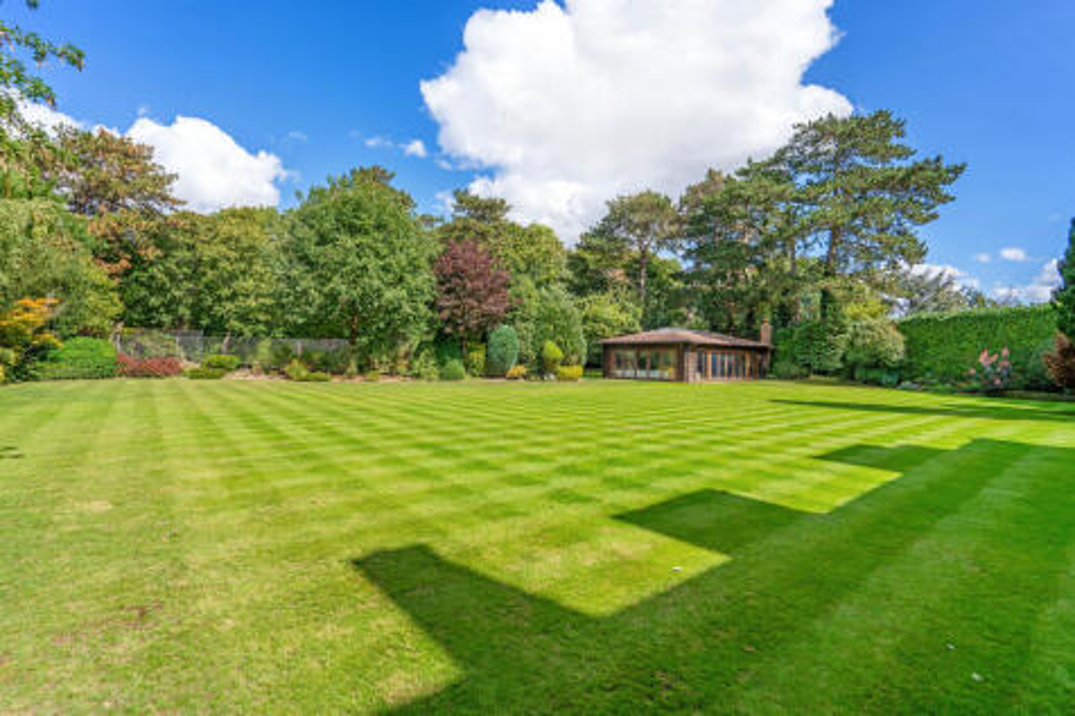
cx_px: 538
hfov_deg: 96.8
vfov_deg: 73.7
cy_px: 358
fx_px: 478
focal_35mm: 16
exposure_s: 1/100
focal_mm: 16
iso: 100
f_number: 10
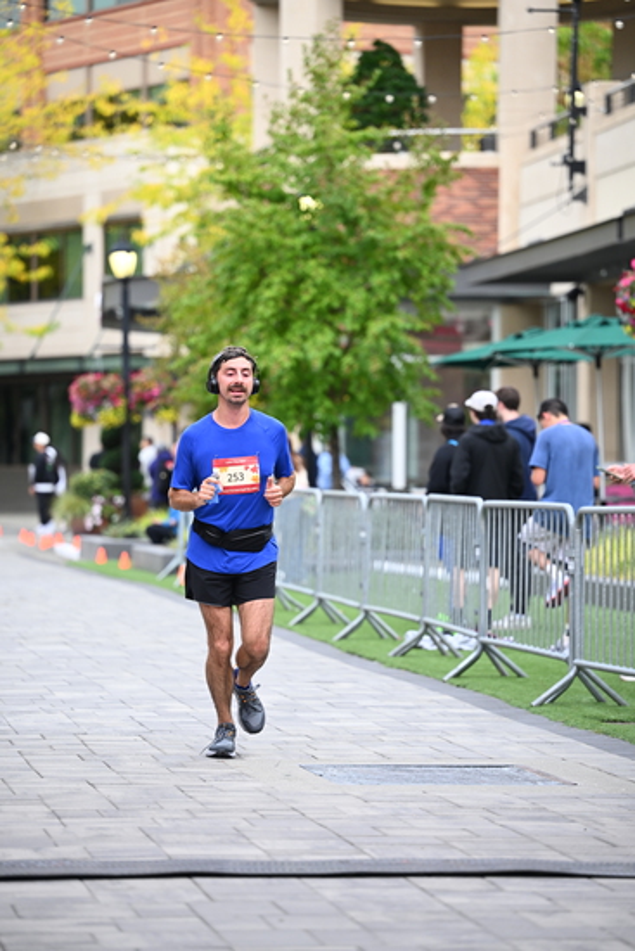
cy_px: 476
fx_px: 3437
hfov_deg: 10.6
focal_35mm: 130
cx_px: 318
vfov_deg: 15.8
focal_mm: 130
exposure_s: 1/1250
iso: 640
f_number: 2.8
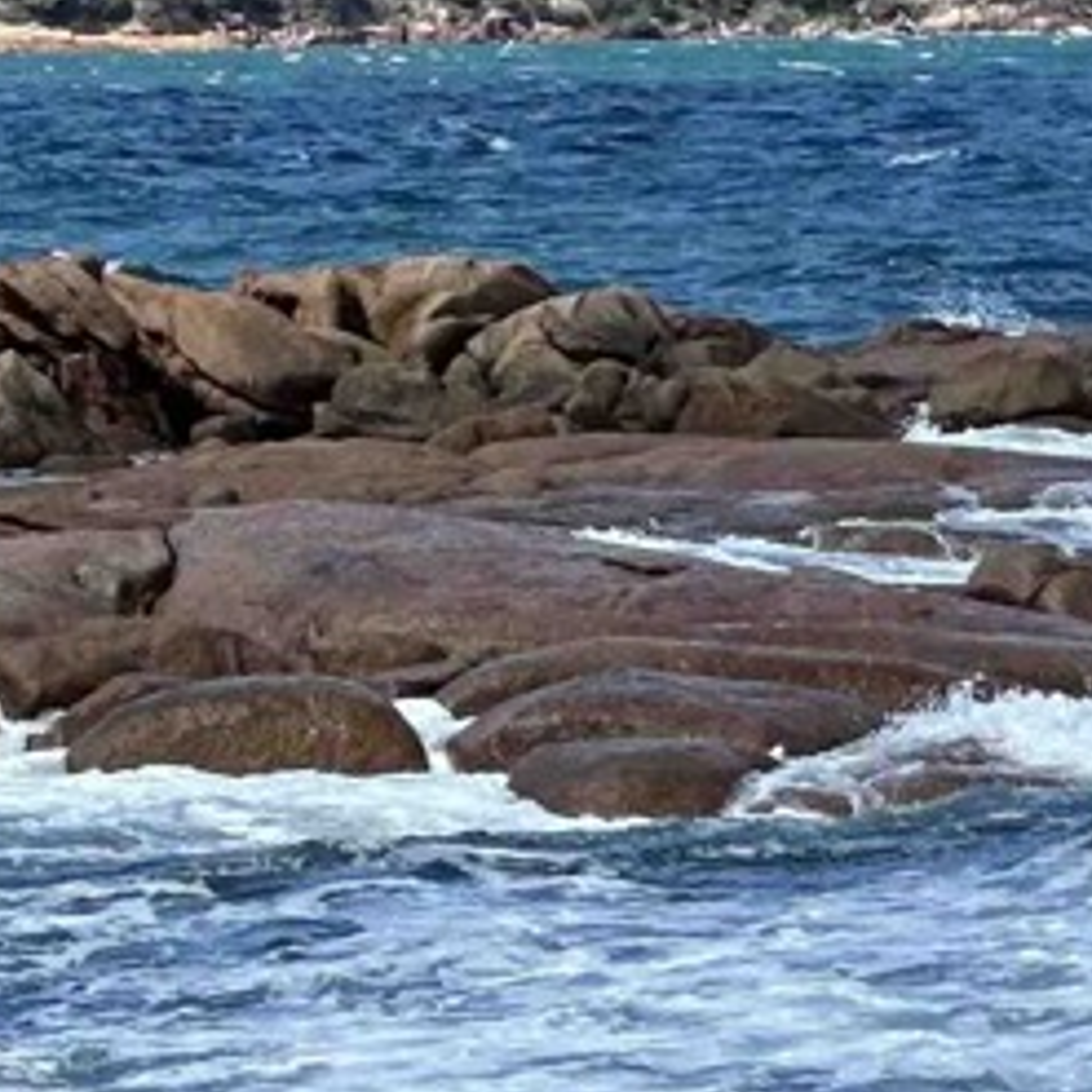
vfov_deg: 4.2
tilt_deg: +3.7
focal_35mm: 413
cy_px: -1046
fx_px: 14740
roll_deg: +1.3
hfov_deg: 4.2
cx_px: -1127
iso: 32
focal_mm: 9
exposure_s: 1/791
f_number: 2.8
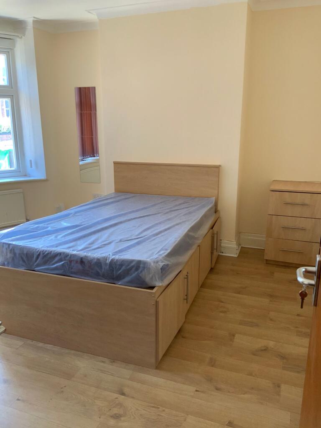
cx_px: 160
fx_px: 359
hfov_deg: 48.2
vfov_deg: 61.7
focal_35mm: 29
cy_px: 214
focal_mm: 3
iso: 160
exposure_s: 1/60
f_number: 1.8
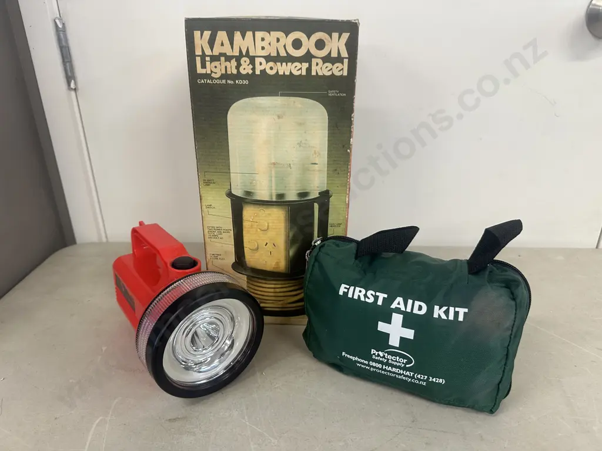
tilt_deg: -23.7
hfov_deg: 71.6
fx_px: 417
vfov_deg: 56.8
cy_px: 226
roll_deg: +1.0
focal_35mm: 24
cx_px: 301
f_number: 1.78
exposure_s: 1/100
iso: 160
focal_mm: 6.86
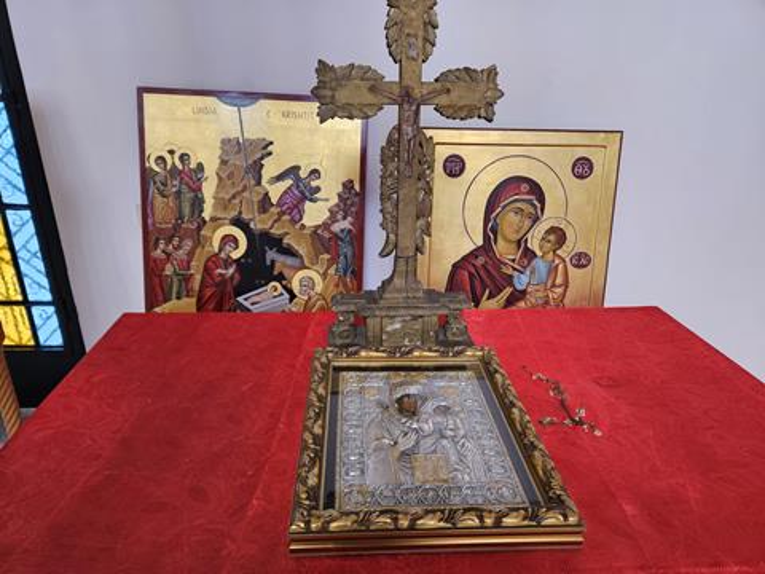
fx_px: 508
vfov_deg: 58.9
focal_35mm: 23
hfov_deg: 73.9
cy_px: 287
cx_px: 382
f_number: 1.8
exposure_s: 1/100
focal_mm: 5.4
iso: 160
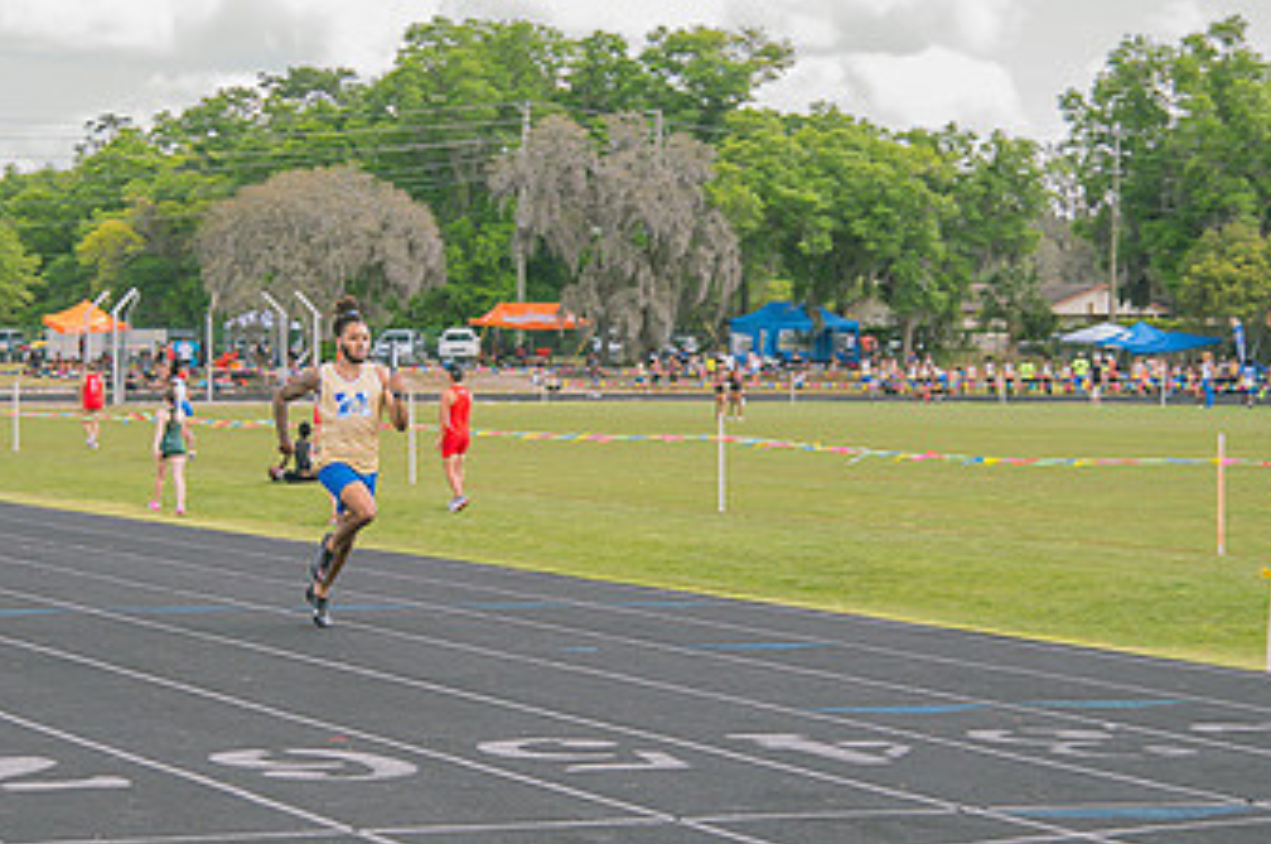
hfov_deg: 21.5
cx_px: 575
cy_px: 428
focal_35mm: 95
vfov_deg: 14.4
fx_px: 3349
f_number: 4
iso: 200
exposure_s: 1/200
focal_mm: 55
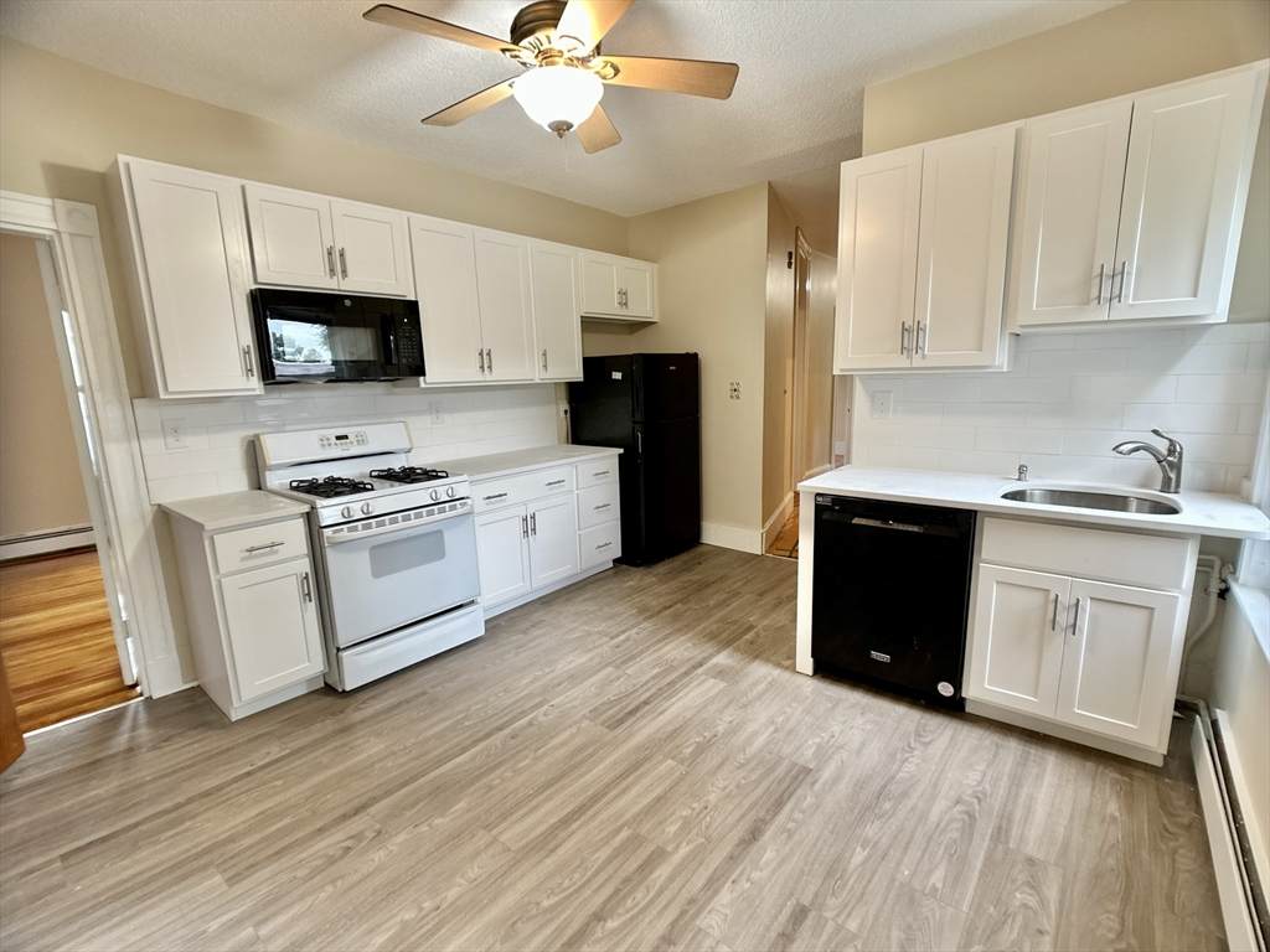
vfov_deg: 56.8
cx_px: 635
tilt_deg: -11.0
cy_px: 476
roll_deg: +2.6
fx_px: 881
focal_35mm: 24
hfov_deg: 71.6
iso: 200
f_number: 1.78
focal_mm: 6.86
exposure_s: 1/60
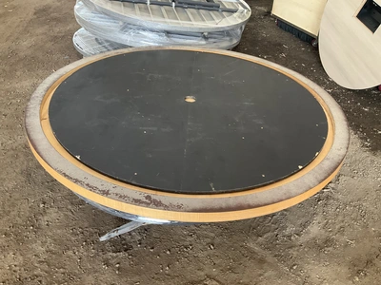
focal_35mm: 29
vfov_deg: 48.2
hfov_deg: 61.7
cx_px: 190
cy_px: 142
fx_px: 319
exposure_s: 1/77
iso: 64
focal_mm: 3
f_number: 1.8
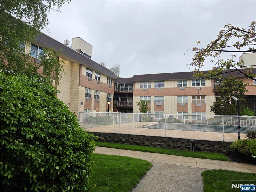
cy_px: 96
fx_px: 170
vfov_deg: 58.9
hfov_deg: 73.9
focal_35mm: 23
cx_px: 128
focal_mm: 6.5
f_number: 1.4
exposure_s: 1/180
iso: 25
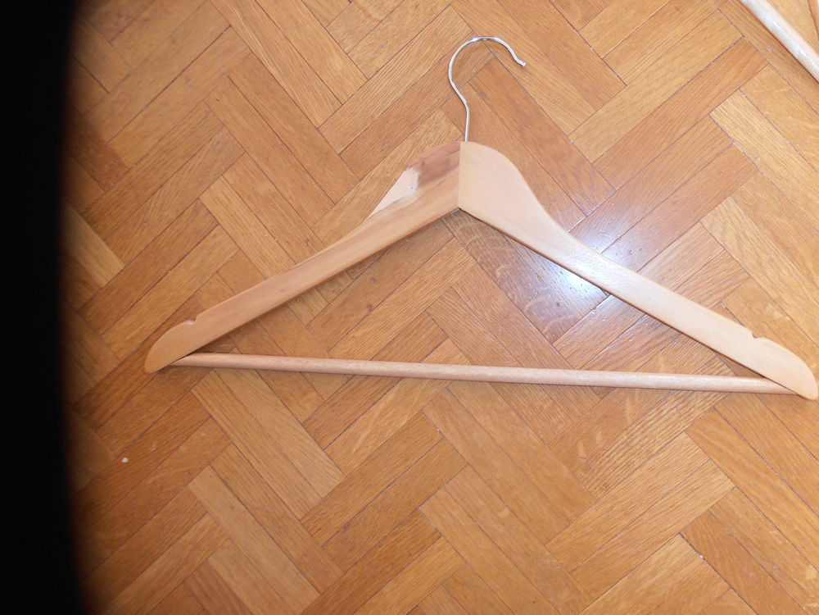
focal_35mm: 24
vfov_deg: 56.8
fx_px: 568
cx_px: 410
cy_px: 308
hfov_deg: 71.6
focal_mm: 4.2
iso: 125
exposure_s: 1/30
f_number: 3
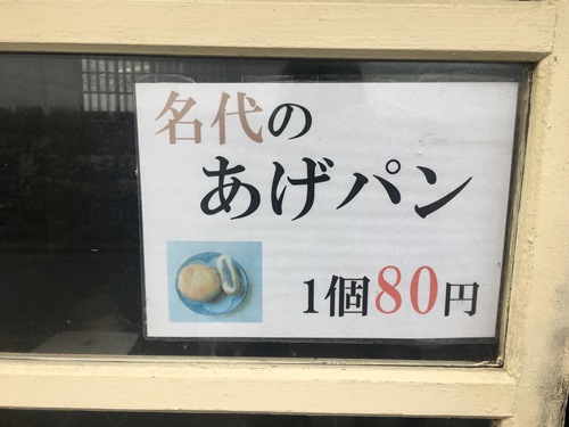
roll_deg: -1.7
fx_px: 477
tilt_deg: -10.3
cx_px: 284
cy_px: 214
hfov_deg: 61.7
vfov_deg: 48.2
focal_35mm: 29
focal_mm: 4.15
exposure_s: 1/241
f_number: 2.2
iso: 25
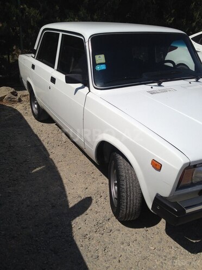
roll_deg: -1.7
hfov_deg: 40.7
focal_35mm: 35
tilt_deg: -24.0
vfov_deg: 52.6
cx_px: 101
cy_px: 135
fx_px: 272
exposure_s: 1/4608
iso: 50
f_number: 2.4
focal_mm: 4.28
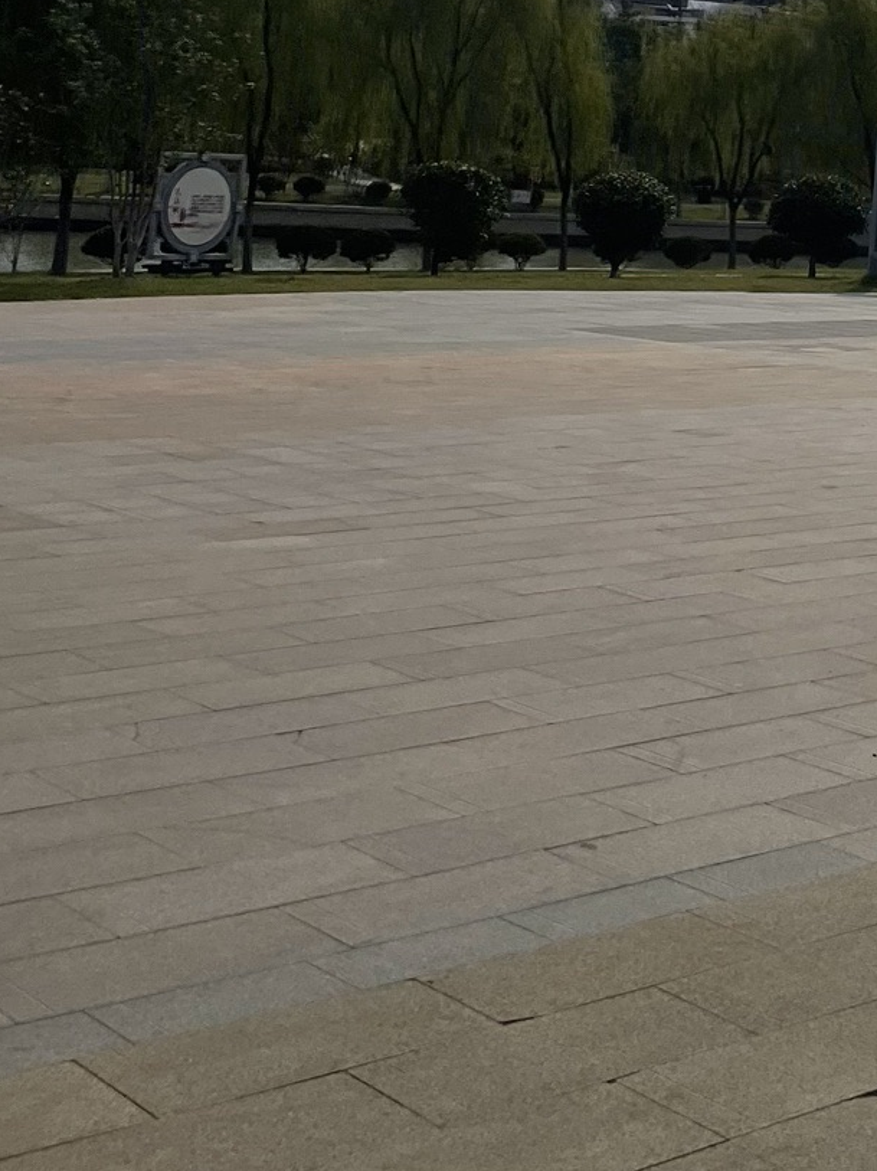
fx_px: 2164
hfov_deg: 21.3
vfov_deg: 27.3
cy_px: -166
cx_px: 1063
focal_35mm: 64
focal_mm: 4.2
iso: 40
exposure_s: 1/25000
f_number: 1.6
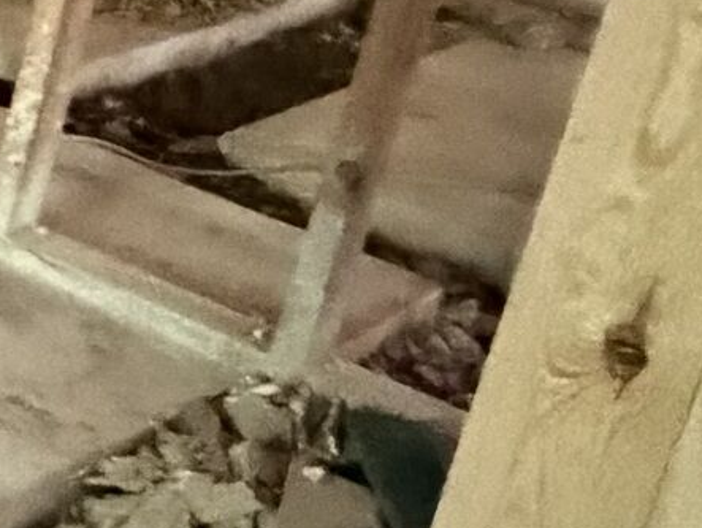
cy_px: -198
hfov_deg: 13.8
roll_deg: -3.8
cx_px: -1014
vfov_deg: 14.5
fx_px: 1969
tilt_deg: -15.9
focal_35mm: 97
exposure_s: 1/22
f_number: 2.2
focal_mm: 2.22
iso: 3200
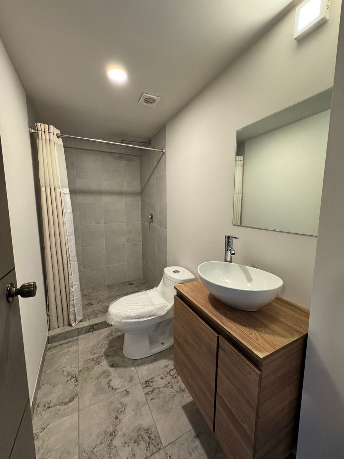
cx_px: 172
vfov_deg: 102.1
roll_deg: +0.2
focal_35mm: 14
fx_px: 186
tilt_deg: -7.3
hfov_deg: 85.7
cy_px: 230
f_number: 2.2
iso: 320
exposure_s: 1/76
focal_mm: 2.22
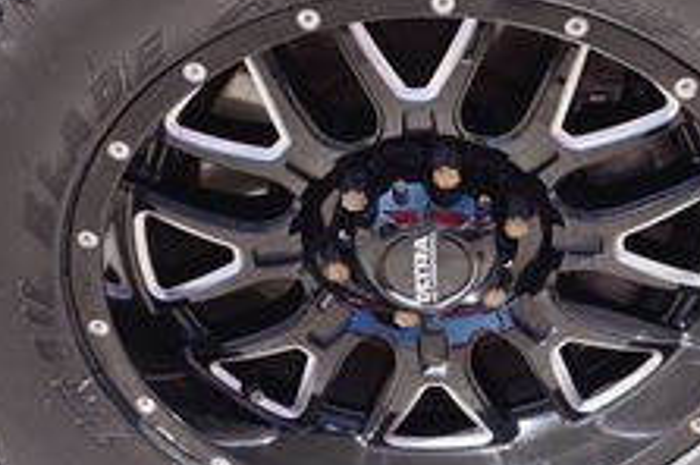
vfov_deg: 19.3
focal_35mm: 69
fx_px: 1340
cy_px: 41
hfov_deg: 29.3
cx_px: 336
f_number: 6.3
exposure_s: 1/80
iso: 100
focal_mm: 16
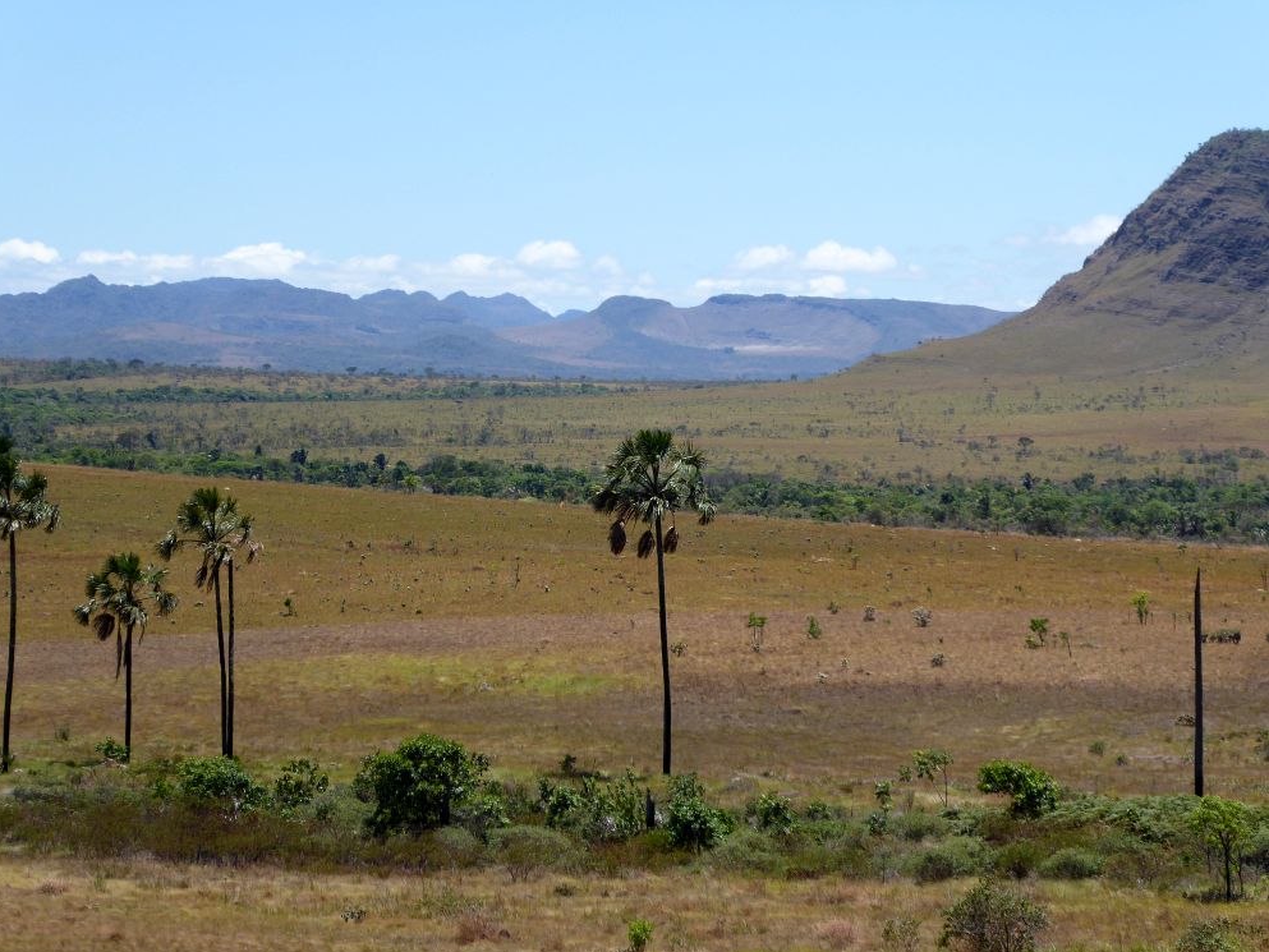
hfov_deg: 13.1
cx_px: 631
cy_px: 478
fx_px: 5536
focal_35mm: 151
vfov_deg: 9.8
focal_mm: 24.2
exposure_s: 1/320
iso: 80
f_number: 5.3
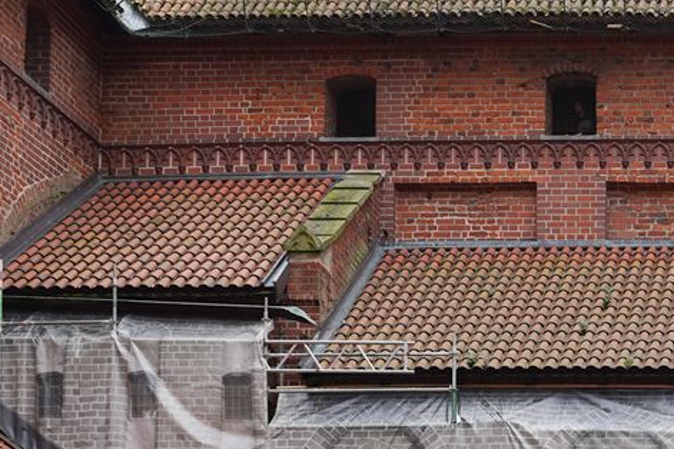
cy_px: 702
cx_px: 877
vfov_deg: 12.6
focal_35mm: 102
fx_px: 1910
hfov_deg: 18.6
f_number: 5
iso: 100
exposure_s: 1/100
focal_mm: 24
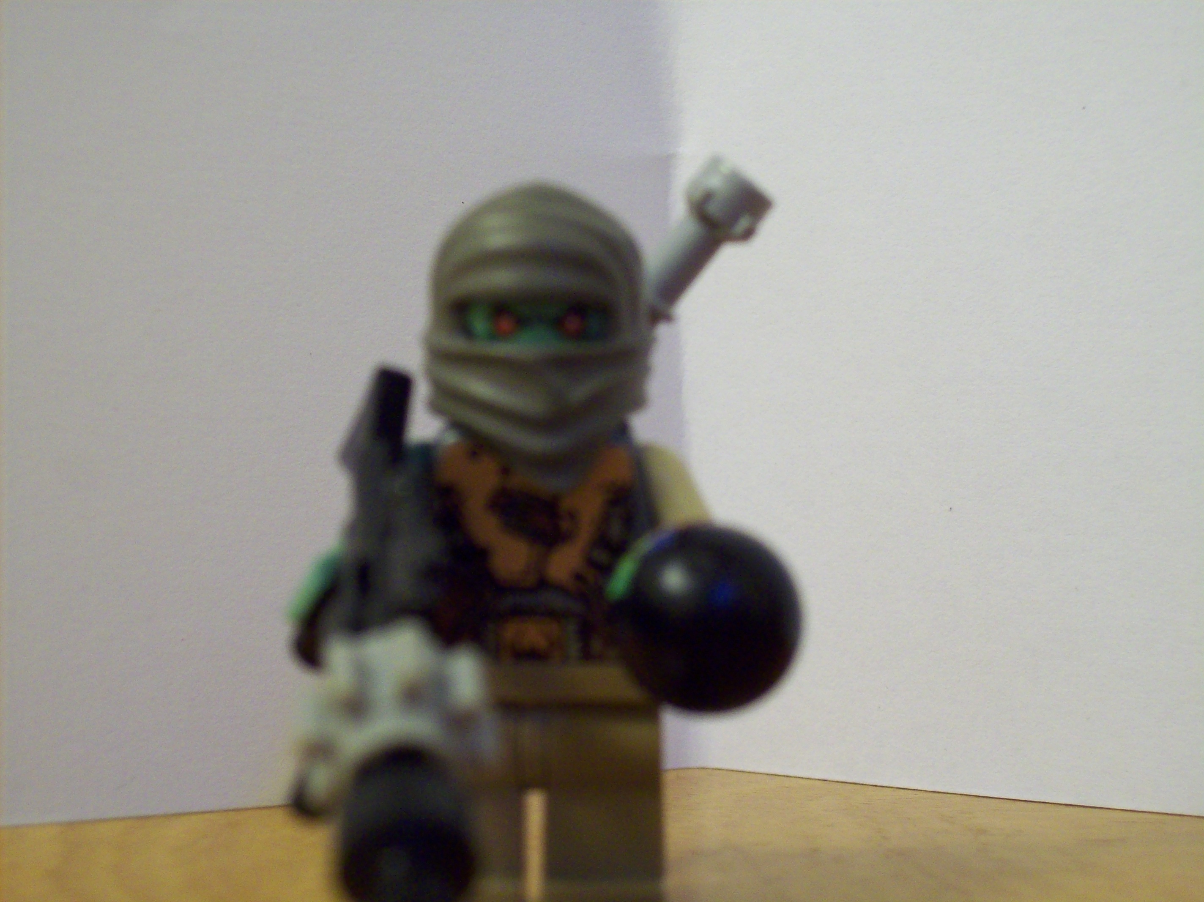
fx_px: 2434
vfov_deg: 21.0
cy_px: 451
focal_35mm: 70
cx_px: 602
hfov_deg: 27.8
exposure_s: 1/5.66
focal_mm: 11.6
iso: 200
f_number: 3.8
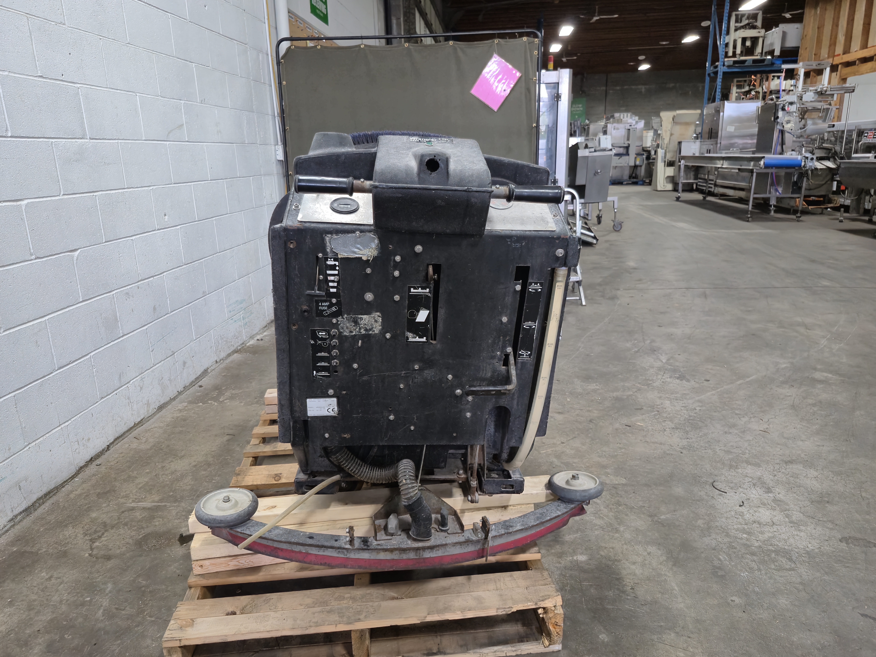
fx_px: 582
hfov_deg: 73.9
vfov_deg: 58.9
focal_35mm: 23
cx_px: 438
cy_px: 328
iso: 200
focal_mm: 5.4
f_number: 1.8
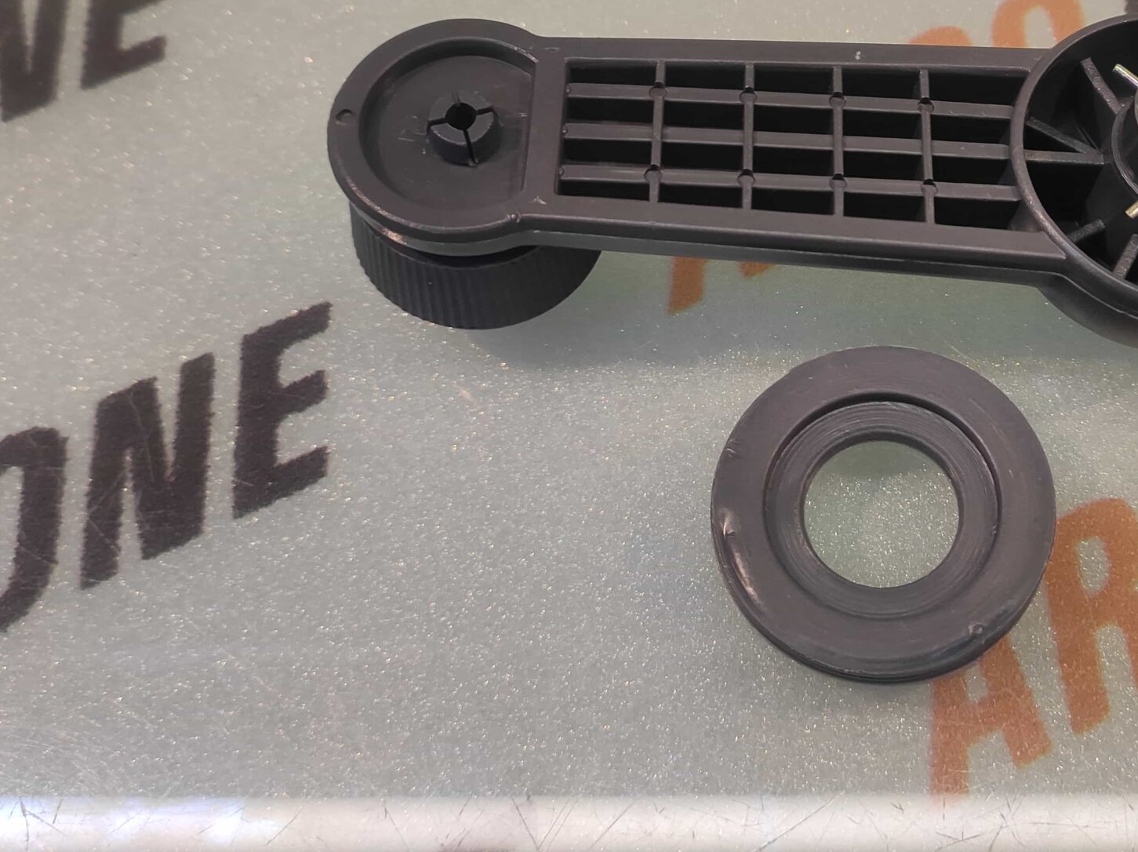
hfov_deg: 57.6
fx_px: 986
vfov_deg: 46.1
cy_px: 296
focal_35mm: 30
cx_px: 822
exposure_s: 1/33
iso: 79
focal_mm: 4.74
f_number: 1.79
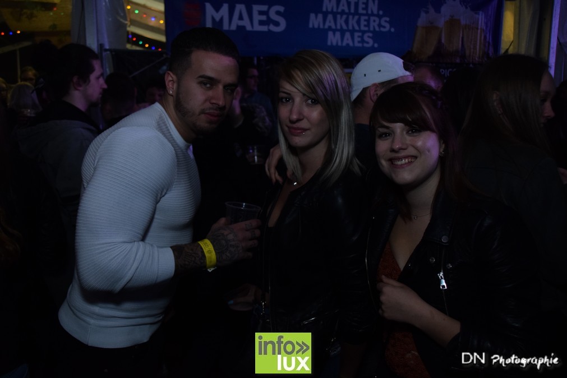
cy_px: 189
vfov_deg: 40.0
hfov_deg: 57.2
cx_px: 284
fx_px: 520
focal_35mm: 33
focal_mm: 22
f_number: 3.8
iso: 1600
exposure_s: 1/50
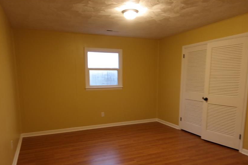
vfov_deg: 49.2
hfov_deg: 69.3
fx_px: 179
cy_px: 99
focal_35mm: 26
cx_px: 117
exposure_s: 1/15
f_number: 4
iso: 800
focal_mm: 14
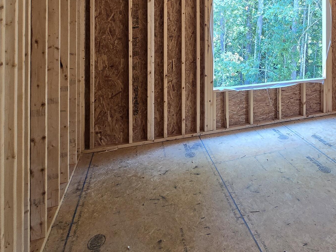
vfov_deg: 43.5
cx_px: 285
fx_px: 282
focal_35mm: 29
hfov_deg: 55.7
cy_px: 19
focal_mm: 2.2
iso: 100
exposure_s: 1/100
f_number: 2.2
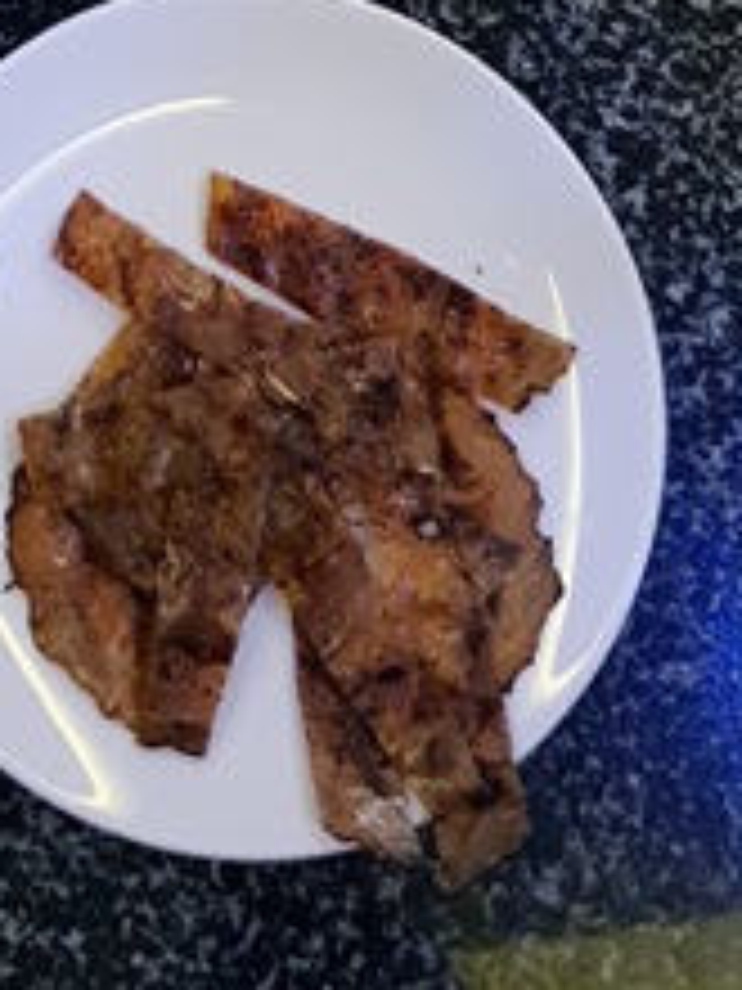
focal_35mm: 71
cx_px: 63
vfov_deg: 24.1
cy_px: -284
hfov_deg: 20.3
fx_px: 2029
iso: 800
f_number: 1.7
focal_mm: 4.2
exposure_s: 1/33
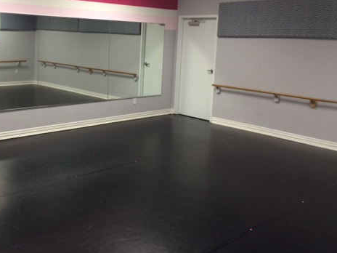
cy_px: 87
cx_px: 118
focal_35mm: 40
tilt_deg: -7.8
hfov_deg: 46.2
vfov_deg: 35.6
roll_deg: -2.2
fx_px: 389
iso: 80
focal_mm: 4.15
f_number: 2.2
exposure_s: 1/30
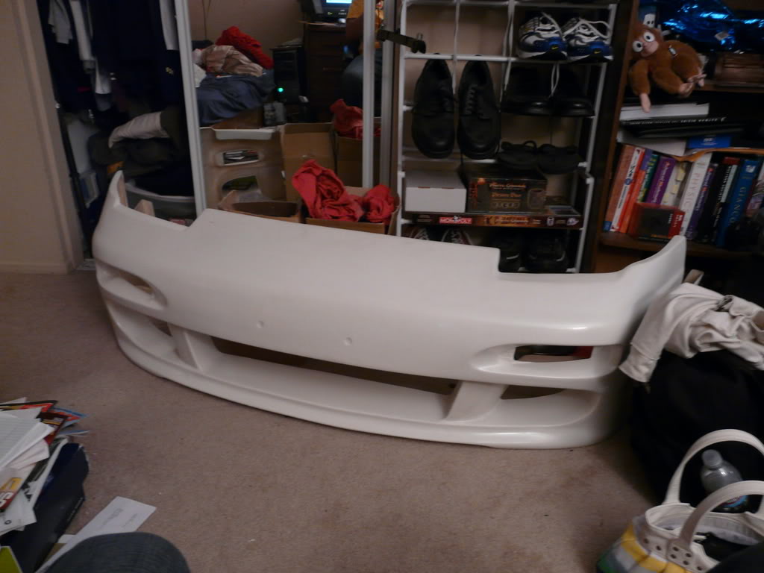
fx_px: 618
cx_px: 382
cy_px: 286
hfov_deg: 63.4
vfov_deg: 49.7
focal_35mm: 28
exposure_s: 1/5
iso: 200
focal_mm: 4.6
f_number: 2.8
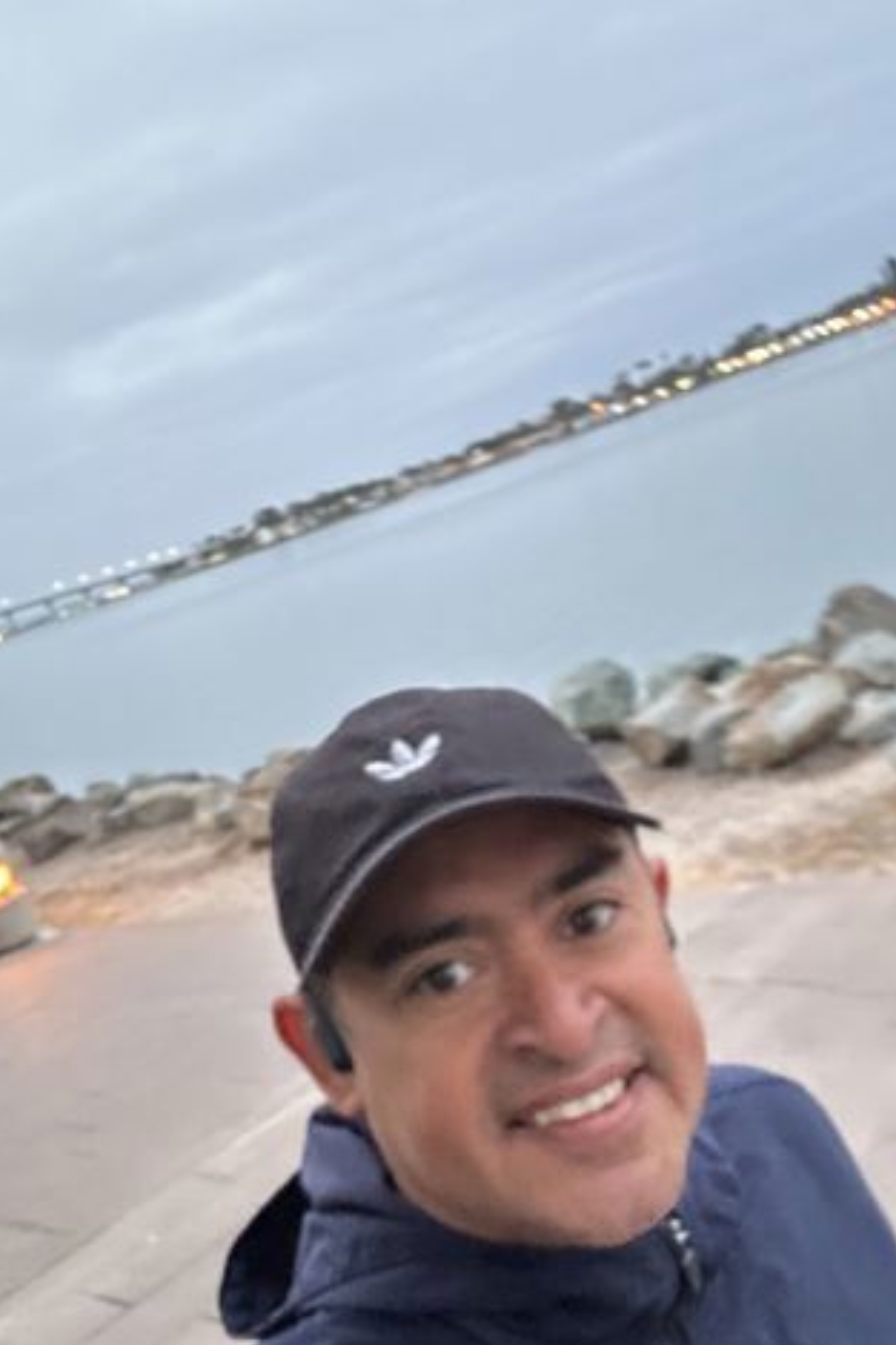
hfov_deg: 34.1
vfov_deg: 49.5
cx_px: 386
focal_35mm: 39
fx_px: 1457
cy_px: 737
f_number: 1.9
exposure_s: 1/30
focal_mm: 2.69
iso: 320
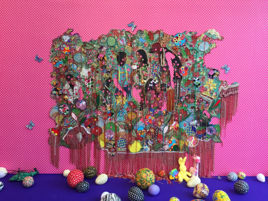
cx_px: 134
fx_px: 224
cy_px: 100
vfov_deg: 48.2
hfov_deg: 61.7
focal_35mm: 29
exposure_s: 1/30
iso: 80
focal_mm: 4.15
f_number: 2.2
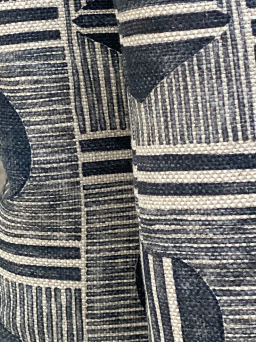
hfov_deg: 11.8
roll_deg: -3.1
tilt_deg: -22.6
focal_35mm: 125
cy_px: 19
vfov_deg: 15.5
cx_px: 92
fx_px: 1232
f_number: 2
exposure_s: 1/96
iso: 250
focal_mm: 6
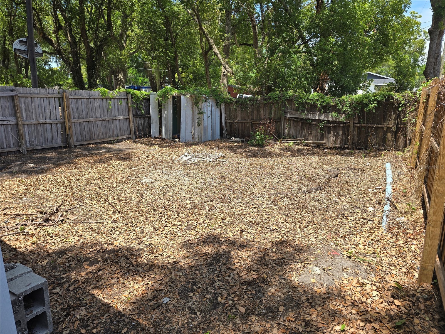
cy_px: 167
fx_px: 296
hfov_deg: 73.9
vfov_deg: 58.9
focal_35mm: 23
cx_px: 222
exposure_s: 1/295
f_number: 1.7
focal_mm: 6.3
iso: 12
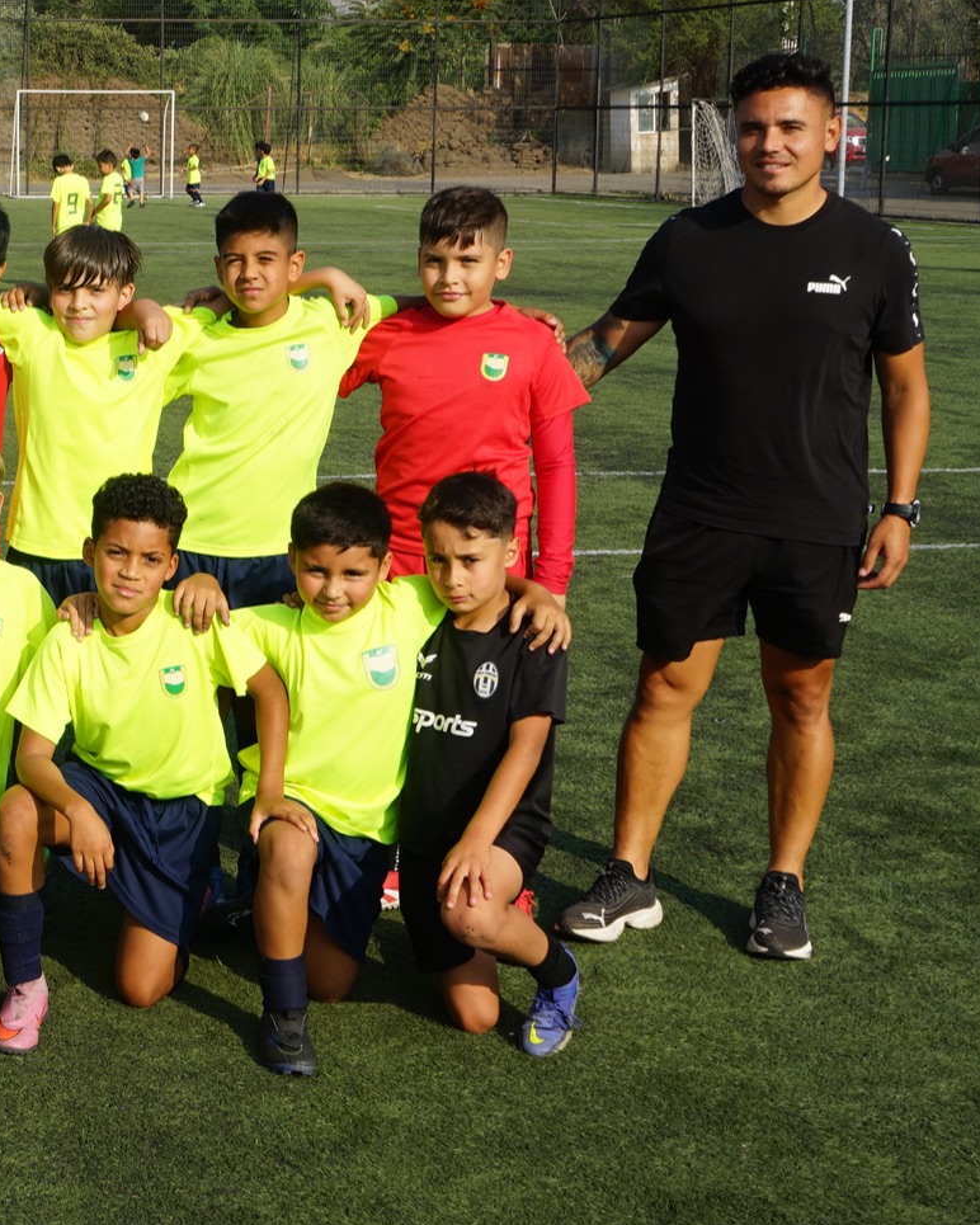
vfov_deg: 27.9
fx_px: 2465
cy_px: 517
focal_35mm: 68
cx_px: -136
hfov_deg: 21.2
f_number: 14
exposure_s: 1/100
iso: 100
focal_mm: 35
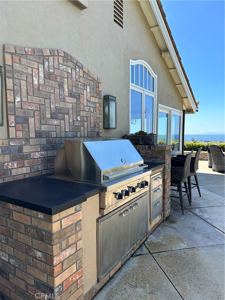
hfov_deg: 56.8
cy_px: 150
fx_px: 208
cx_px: 112
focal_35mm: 24
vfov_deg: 71.6
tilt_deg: -4.1
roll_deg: -0.5
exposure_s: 1/1517
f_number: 1.78
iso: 80
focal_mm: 6.86
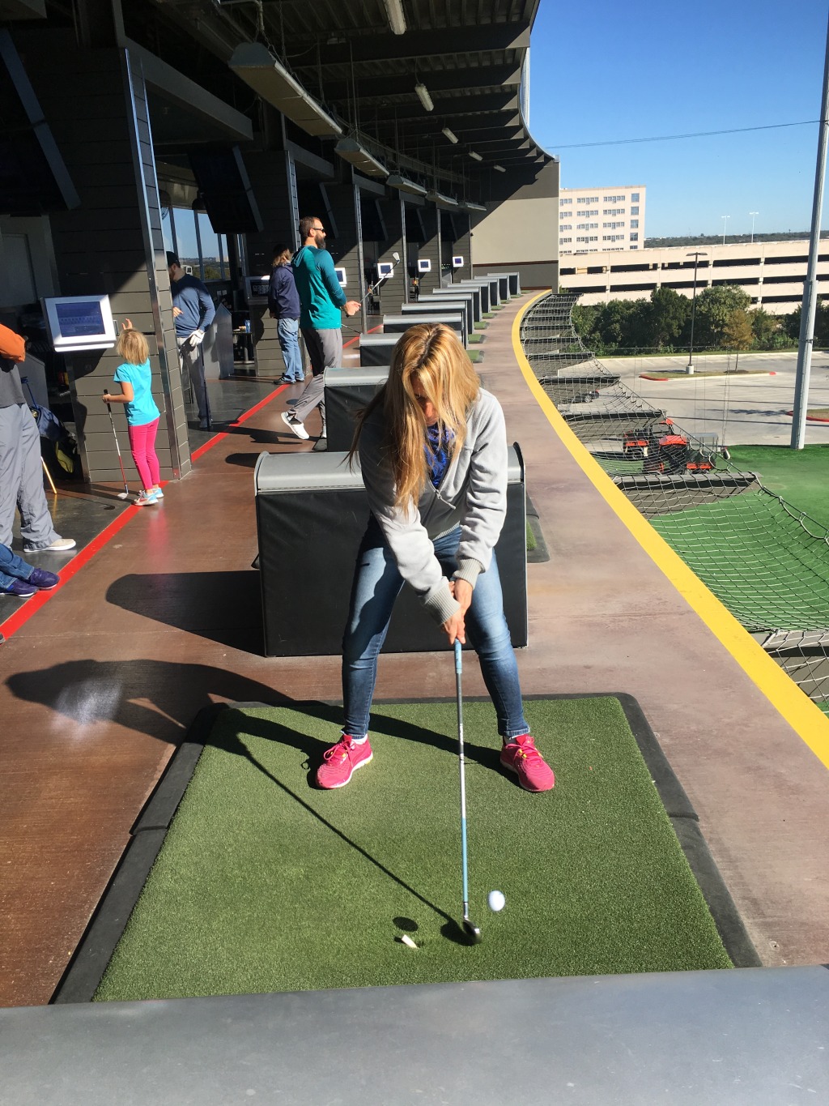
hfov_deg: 48.2
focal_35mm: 29
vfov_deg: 61.7
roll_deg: +4.1
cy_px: 553
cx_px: 414
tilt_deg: -16.6
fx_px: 926
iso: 25
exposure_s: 1/1261
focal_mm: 4.15
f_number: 2.2
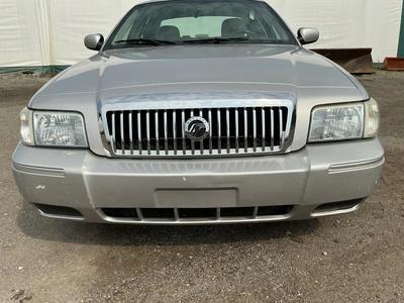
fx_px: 327
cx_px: 202
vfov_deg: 49.7
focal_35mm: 28
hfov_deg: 63.4
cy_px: 152
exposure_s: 1/2538
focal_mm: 3
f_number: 1.8
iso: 25
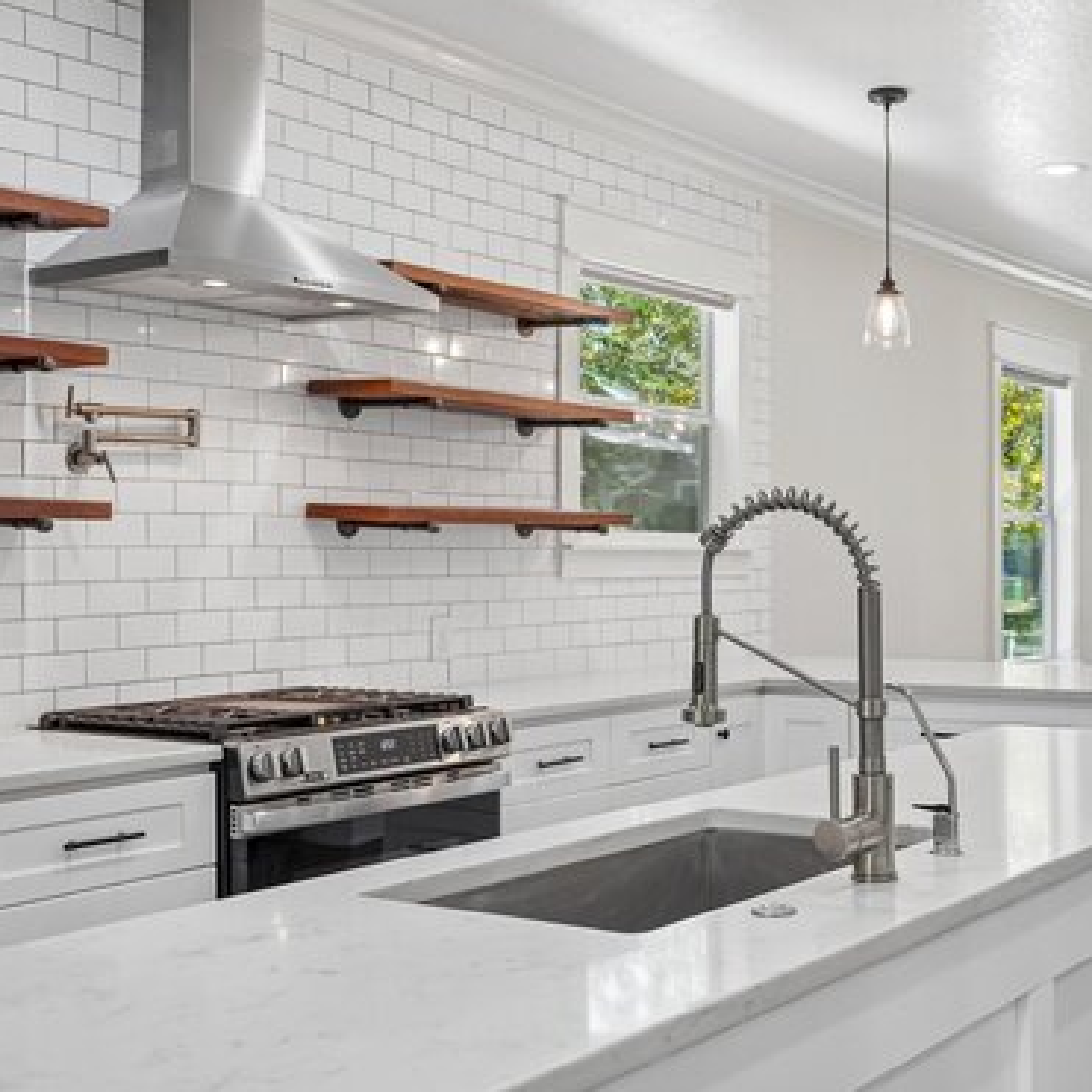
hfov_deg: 37.0
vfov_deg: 37.8
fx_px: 1597
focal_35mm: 45
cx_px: 789
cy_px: 546
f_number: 8
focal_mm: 30.5
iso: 400
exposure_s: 1/30
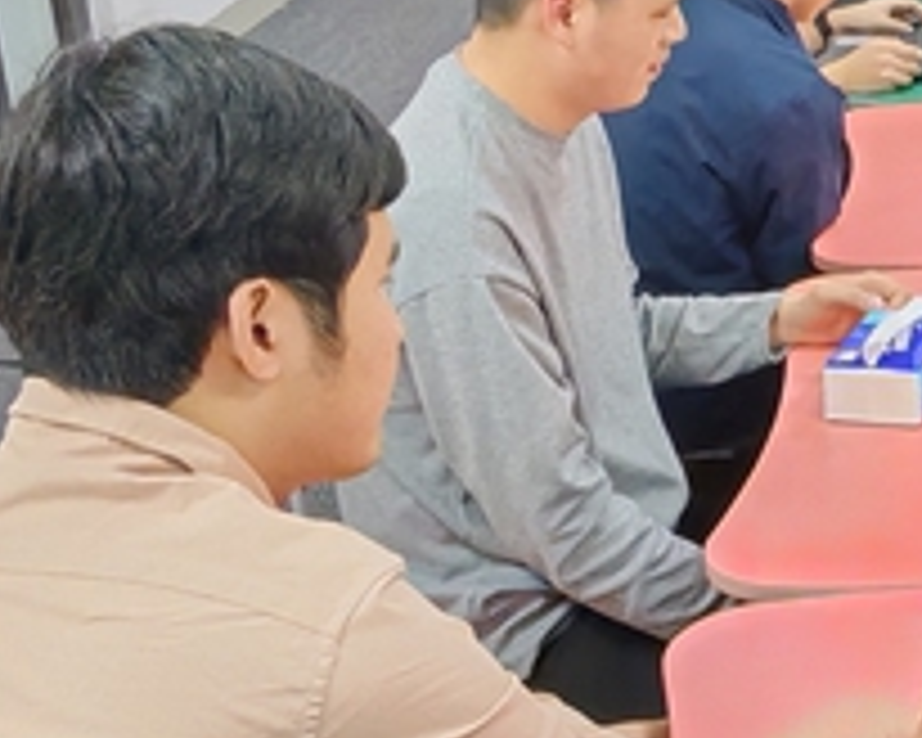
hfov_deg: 23.7
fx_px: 1992
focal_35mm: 73
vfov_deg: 20.9
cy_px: 292
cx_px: 1120
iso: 400
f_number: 2.2
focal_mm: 1.96
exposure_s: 1/33
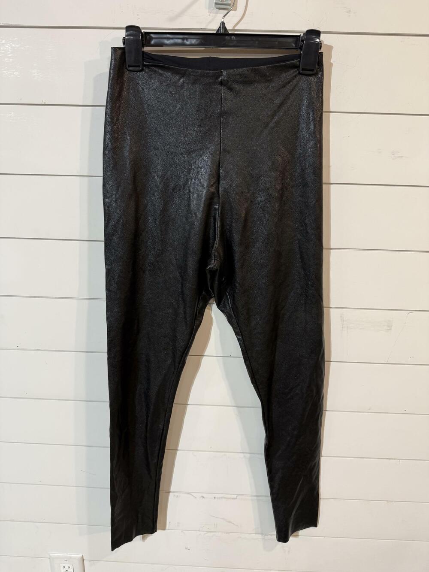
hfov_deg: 56.8
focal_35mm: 24
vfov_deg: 71.6
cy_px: 286
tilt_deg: -17.9
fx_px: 397
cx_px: 214
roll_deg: -1.6
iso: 125
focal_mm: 6.76
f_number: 1.78
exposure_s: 1/60
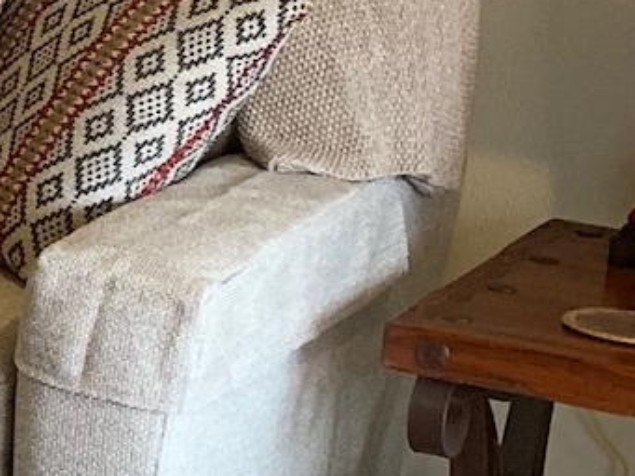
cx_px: -821
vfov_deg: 9.5
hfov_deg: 11.0
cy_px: 52
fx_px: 2863
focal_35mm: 156
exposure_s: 1/60
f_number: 1.8
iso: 250
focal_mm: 4.25
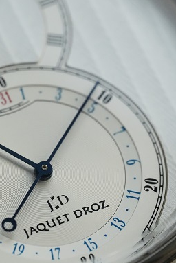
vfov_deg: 10.7
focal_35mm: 192
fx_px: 1405
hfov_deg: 7.2
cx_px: 46
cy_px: 179
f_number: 8
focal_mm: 105
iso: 5000
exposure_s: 1/250
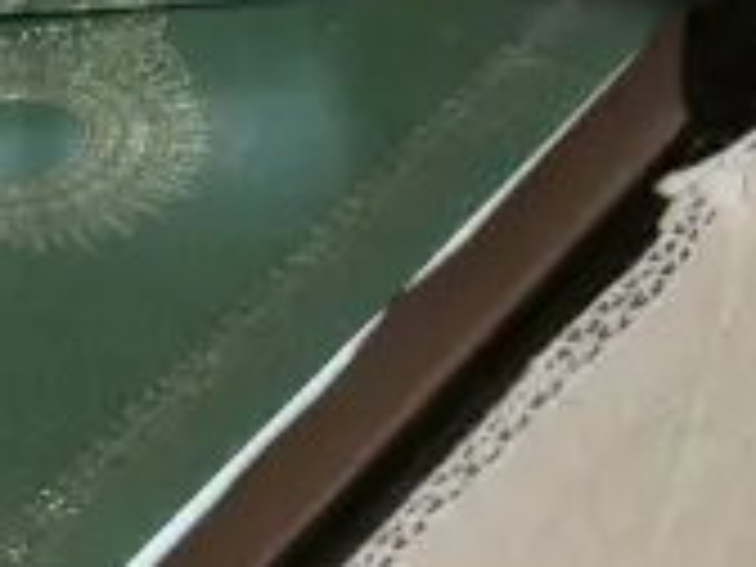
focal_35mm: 219
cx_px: -1228
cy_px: 340
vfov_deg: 6.8
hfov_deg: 8.1
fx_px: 4783
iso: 1600
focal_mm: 18
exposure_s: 1/60
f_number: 4
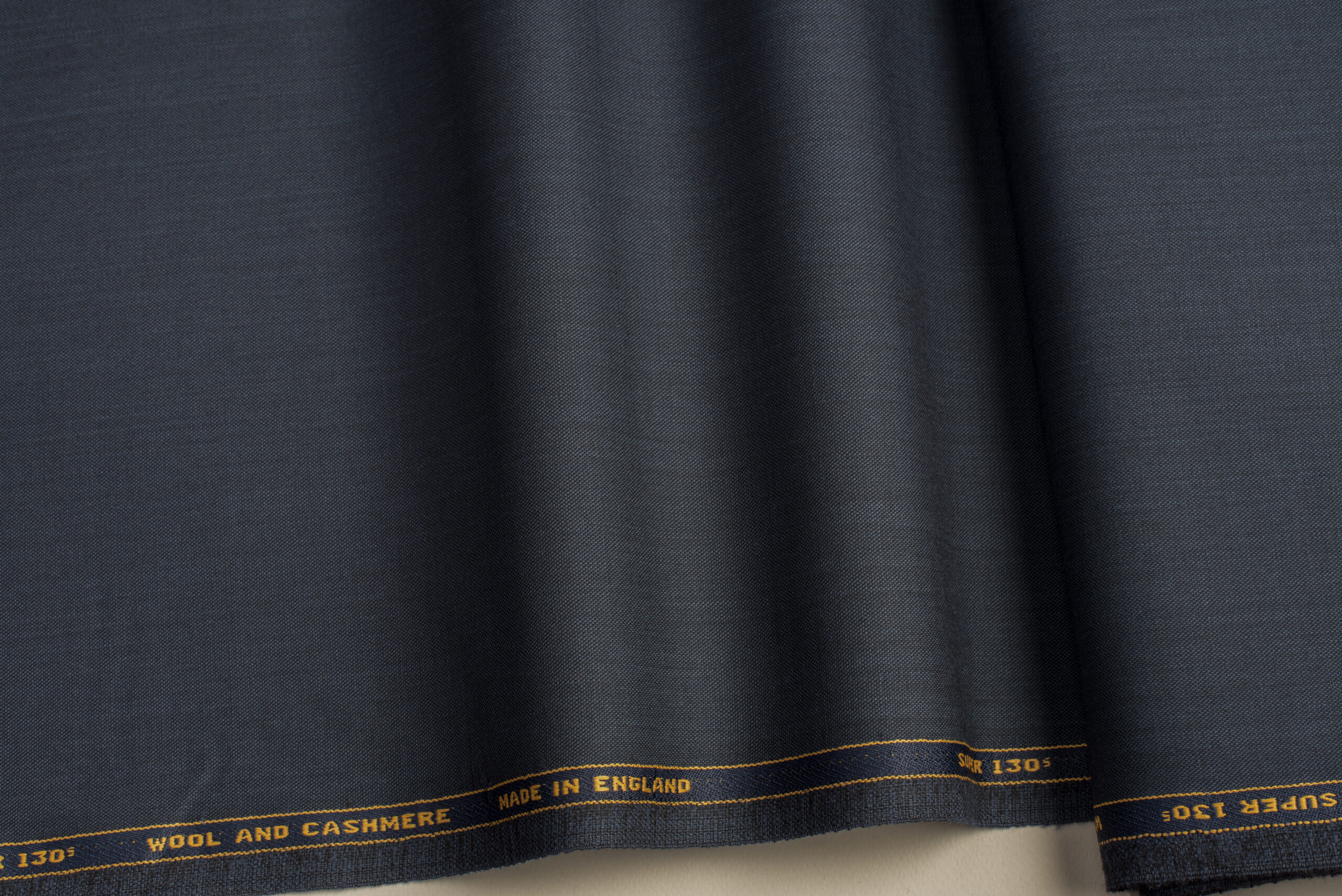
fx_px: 1865
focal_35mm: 50
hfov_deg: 39.6
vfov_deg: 27.0
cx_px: 671
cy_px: 448
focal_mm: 50
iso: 100
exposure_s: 1/50
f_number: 13
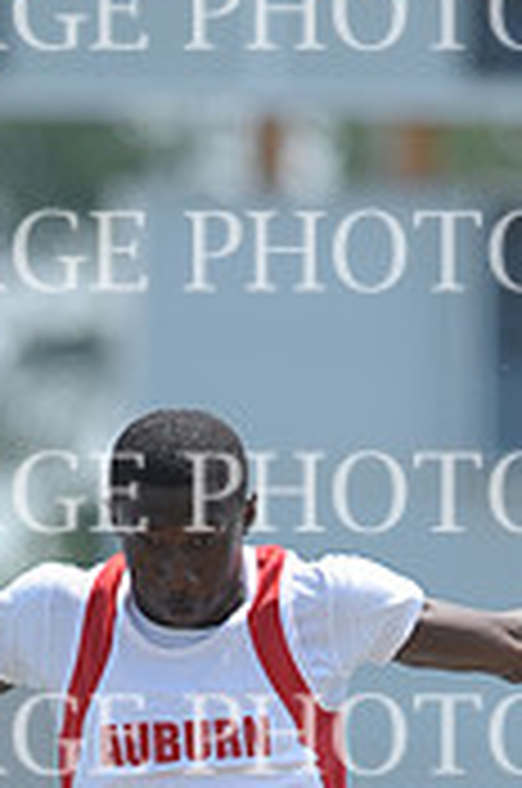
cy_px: 1094
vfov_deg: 1.6
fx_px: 28975
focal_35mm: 1327
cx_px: 153
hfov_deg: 1.0
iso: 400
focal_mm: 400
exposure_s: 1/2000
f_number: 5
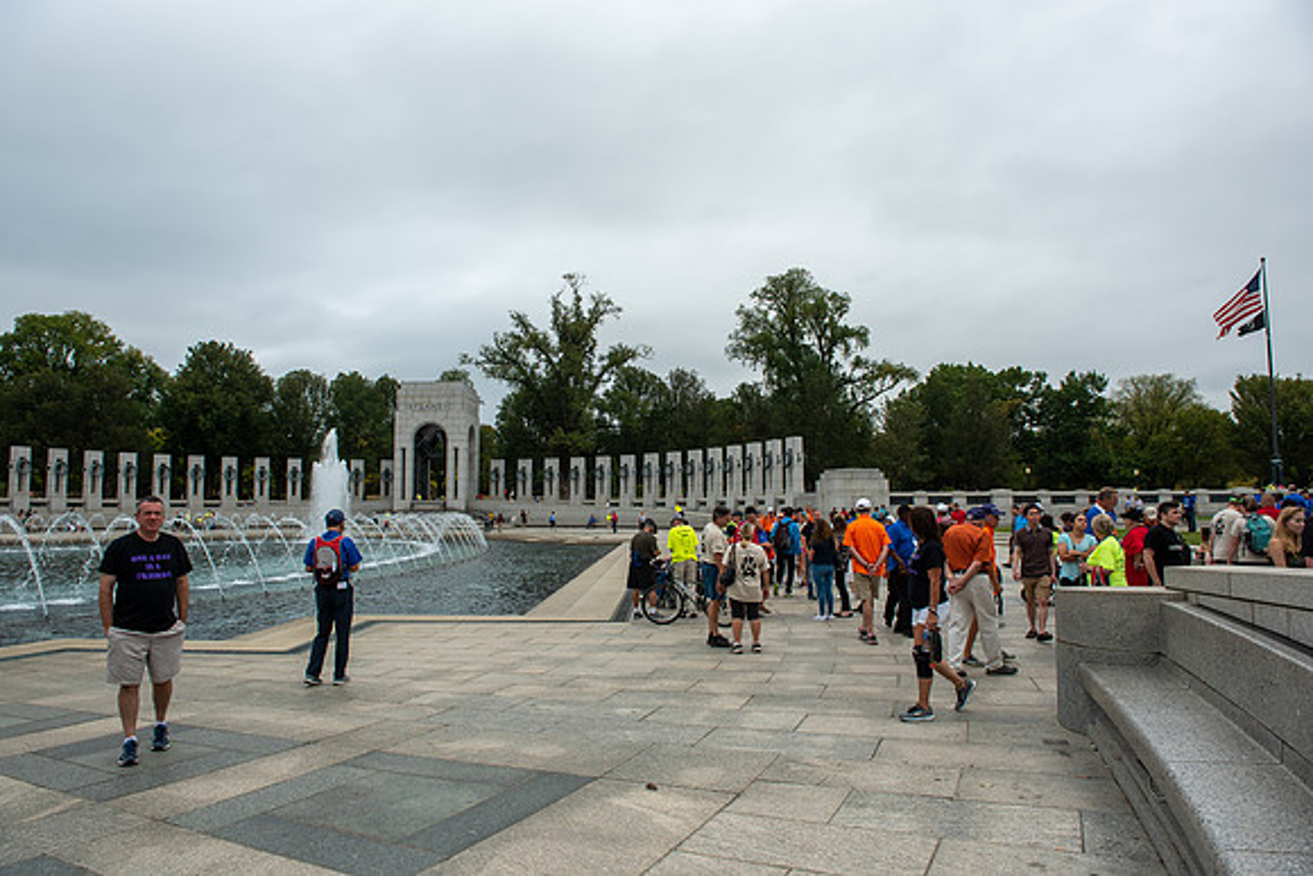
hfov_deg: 73.7
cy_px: 438
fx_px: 875
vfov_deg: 53.2
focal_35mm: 24
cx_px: 656
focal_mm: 24
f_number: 7.1
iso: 200
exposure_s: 1/500
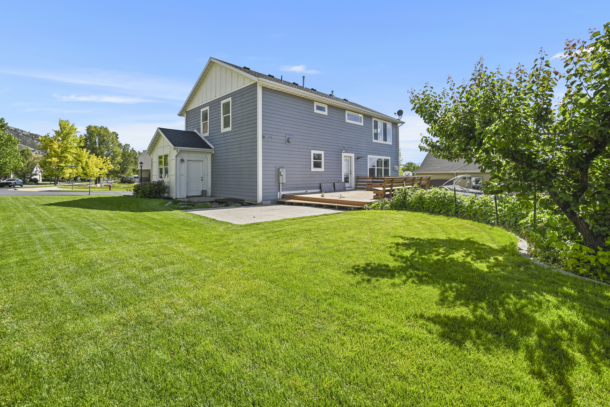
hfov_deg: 100.2
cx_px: 326
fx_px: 254
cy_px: 193
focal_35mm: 15
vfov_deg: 77.3
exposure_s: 1/320
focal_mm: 14
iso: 160
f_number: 6.3
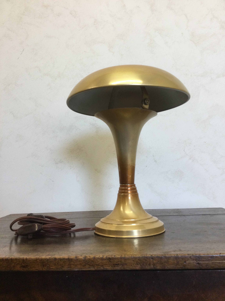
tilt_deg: +5.0
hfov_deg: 45.4
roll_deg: +2.2
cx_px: 112
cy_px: 150
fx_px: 269
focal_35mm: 31
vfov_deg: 58.4
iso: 32
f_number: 2.4
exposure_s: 1/33
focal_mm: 3.3
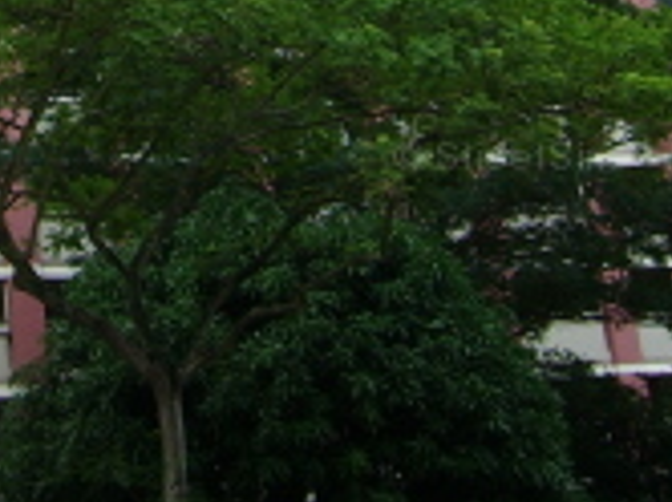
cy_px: -243
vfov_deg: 12.2
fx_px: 2249
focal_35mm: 116
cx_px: -113
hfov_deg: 16.4
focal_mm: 5.95
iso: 50
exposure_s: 1/192
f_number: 5.8
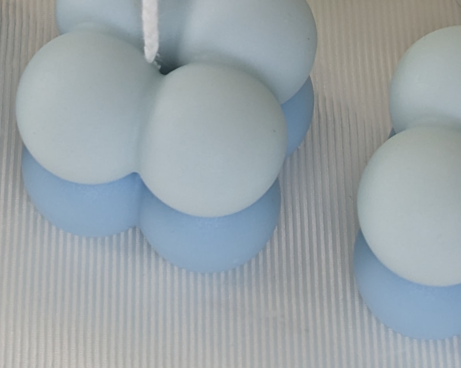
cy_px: -288
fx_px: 2210
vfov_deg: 9.1
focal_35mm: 162
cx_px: 114
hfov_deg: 11.9
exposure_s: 1/52.5
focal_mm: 6.81
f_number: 1.85
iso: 56
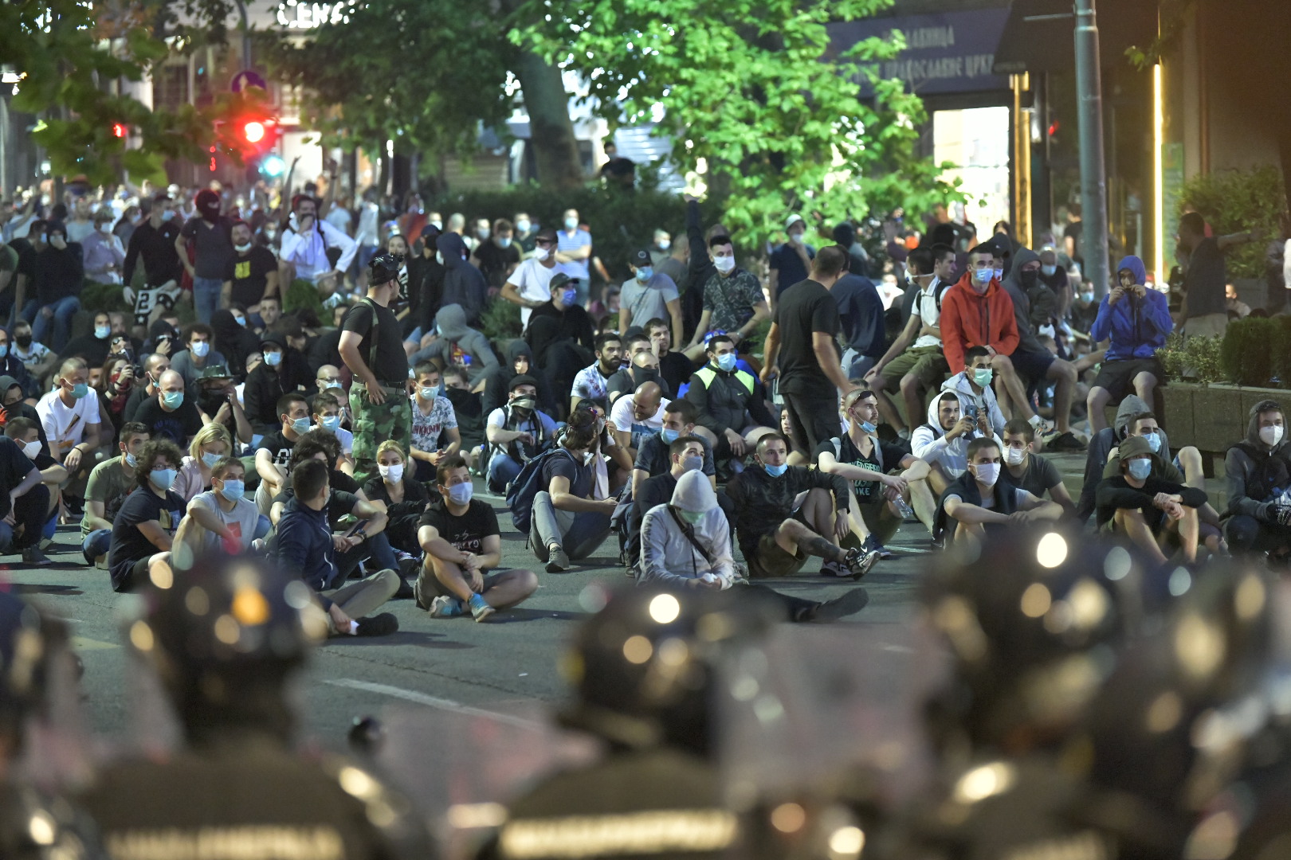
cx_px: 646
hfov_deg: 12.8
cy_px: 430
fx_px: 5737
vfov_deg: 8.6
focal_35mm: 160
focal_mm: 160
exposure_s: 1/60
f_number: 2.8
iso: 16000
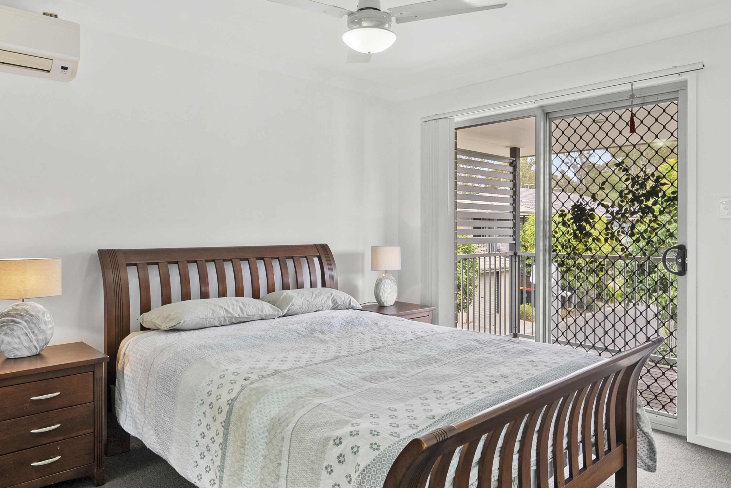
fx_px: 508
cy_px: 243
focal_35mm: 25
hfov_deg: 71.5
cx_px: 368
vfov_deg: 51.3
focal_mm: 16
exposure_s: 1/6
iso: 640
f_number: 8
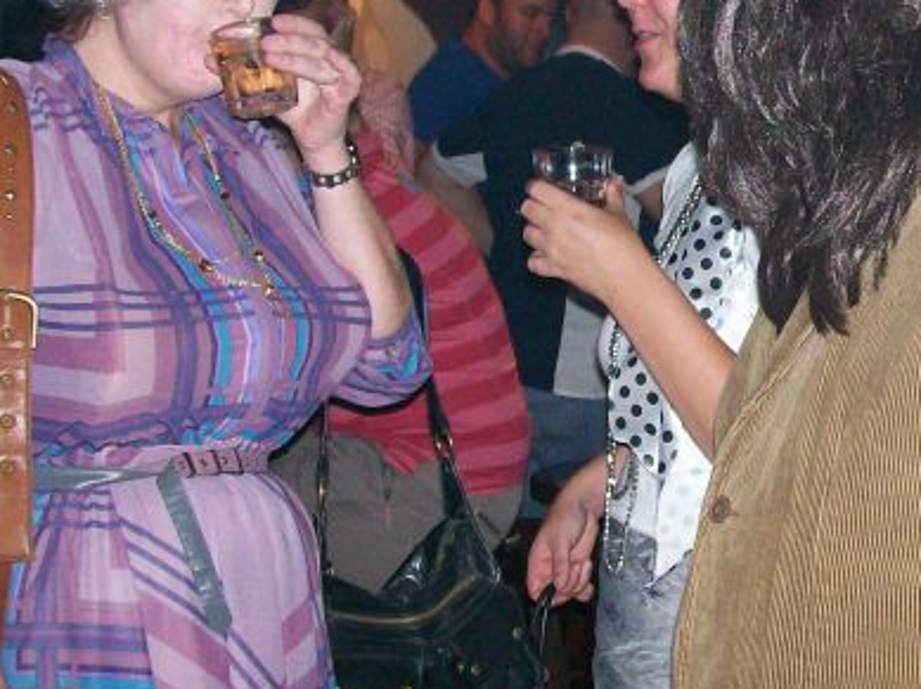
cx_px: 698
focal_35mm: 74
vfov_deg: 19.8
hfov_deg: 26.0
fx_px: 1967
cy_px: 218
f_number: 2.7
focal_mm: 6
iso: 140
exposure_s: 1/64
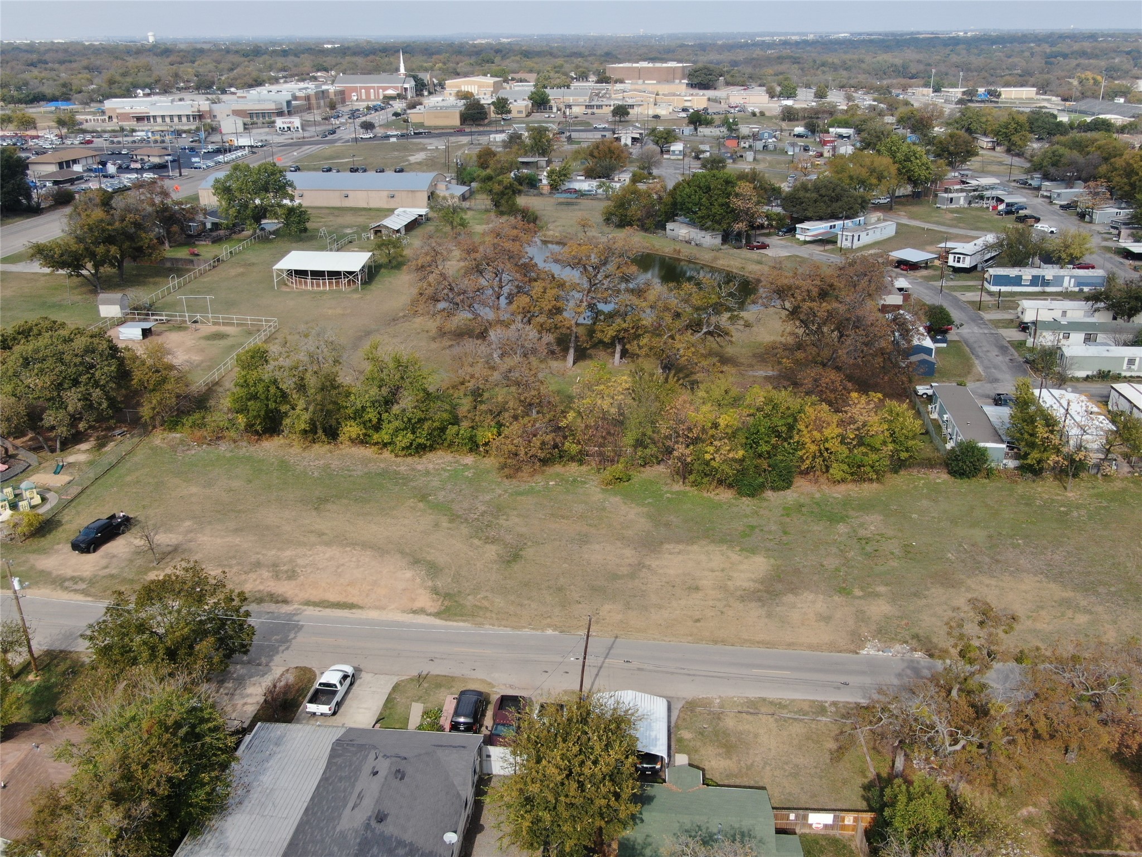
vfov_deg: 44.2
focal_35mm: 32
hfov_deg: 56.8
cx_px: 571
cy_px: 428
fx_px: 1056
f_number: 3.1
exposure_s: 1/800
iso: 100
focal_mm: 5.45
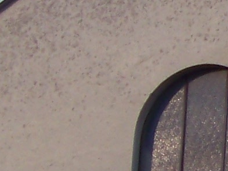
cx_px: 492
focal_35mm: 299
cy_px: 111
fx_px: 1970
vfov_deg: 5.0
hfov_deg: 6.4
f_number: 2.8
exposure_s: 1/250
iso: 64
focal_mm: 5.85
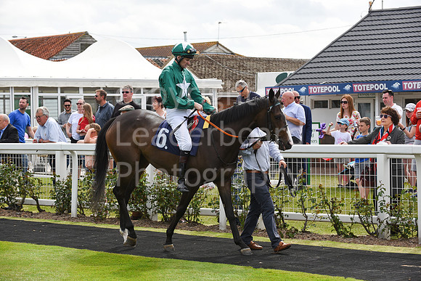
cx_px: 210
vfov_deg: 14.0
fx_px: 1146
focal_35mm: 98
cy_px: 140
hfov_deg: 20.8
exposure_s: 1/1600
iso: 400
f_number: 6.3
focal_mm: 98
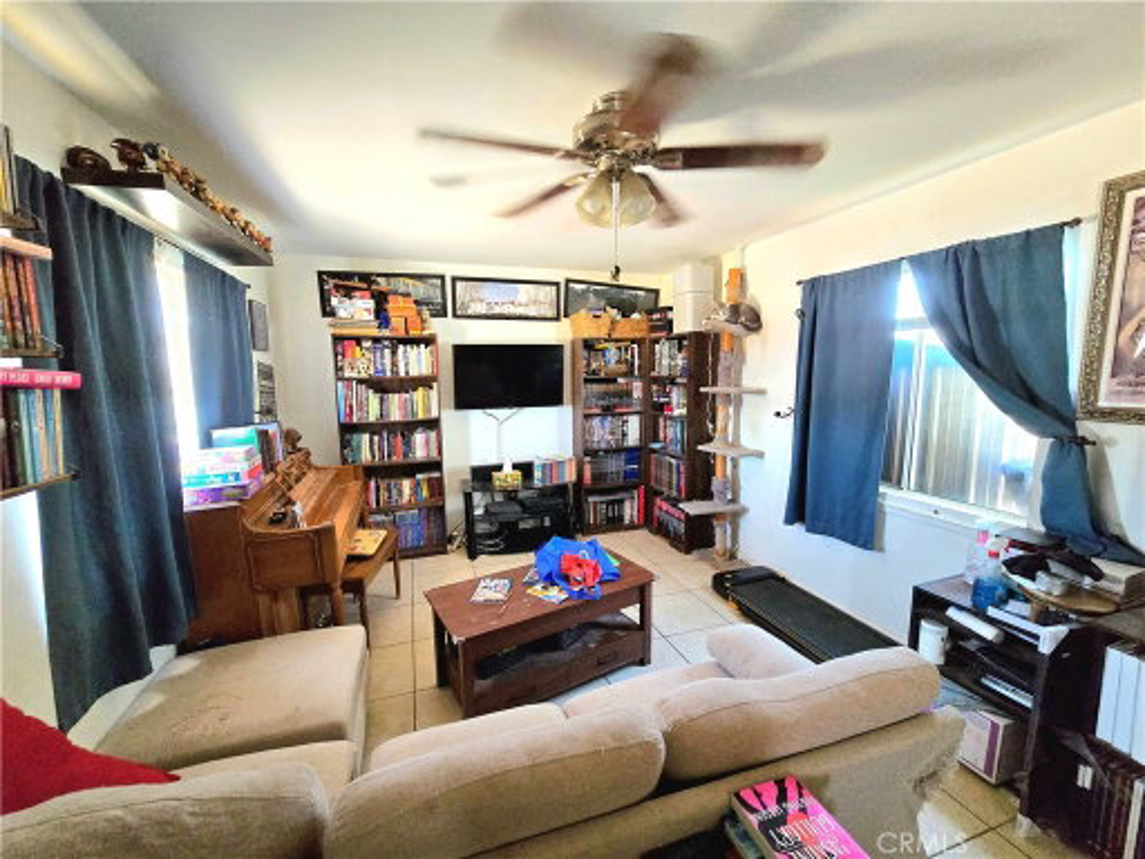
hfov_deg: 106.2
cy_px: 430
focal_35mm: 13
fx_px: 430
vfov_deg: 89.9
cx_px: 572
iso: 640
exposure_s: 1/101
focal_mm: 2.2
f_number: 2.2
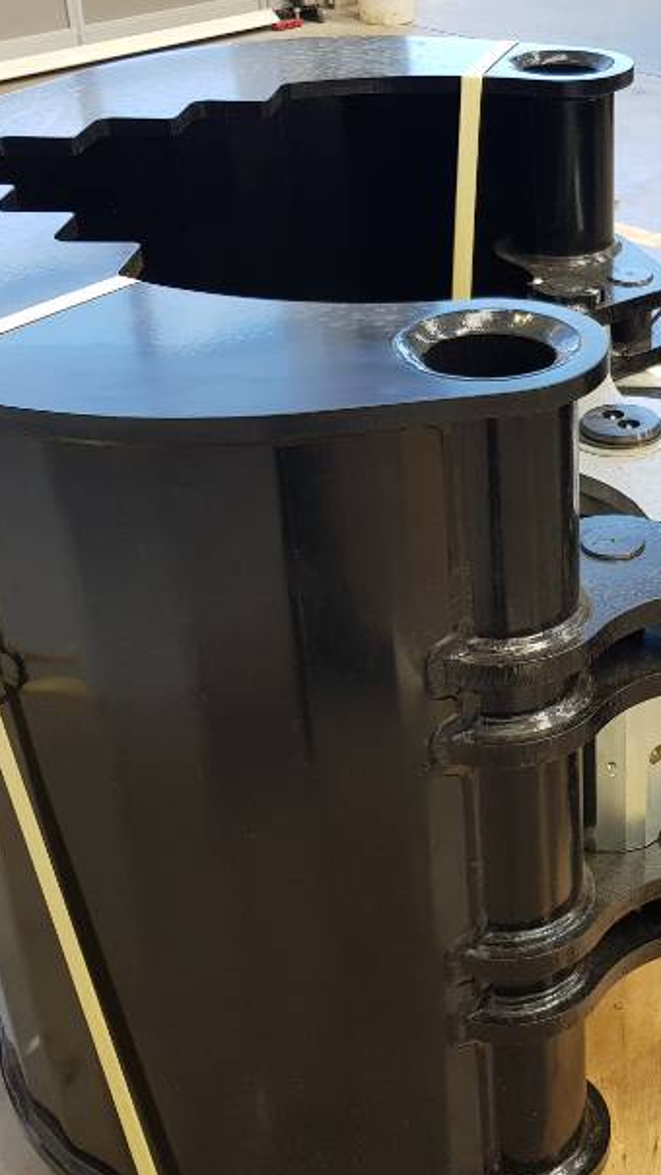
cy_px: 623
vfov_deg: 42.9
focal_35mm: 48
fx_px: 1495
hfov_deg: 24.0
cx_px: 645
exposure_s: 1/163
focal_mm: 4.2
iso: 40
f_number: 1.7
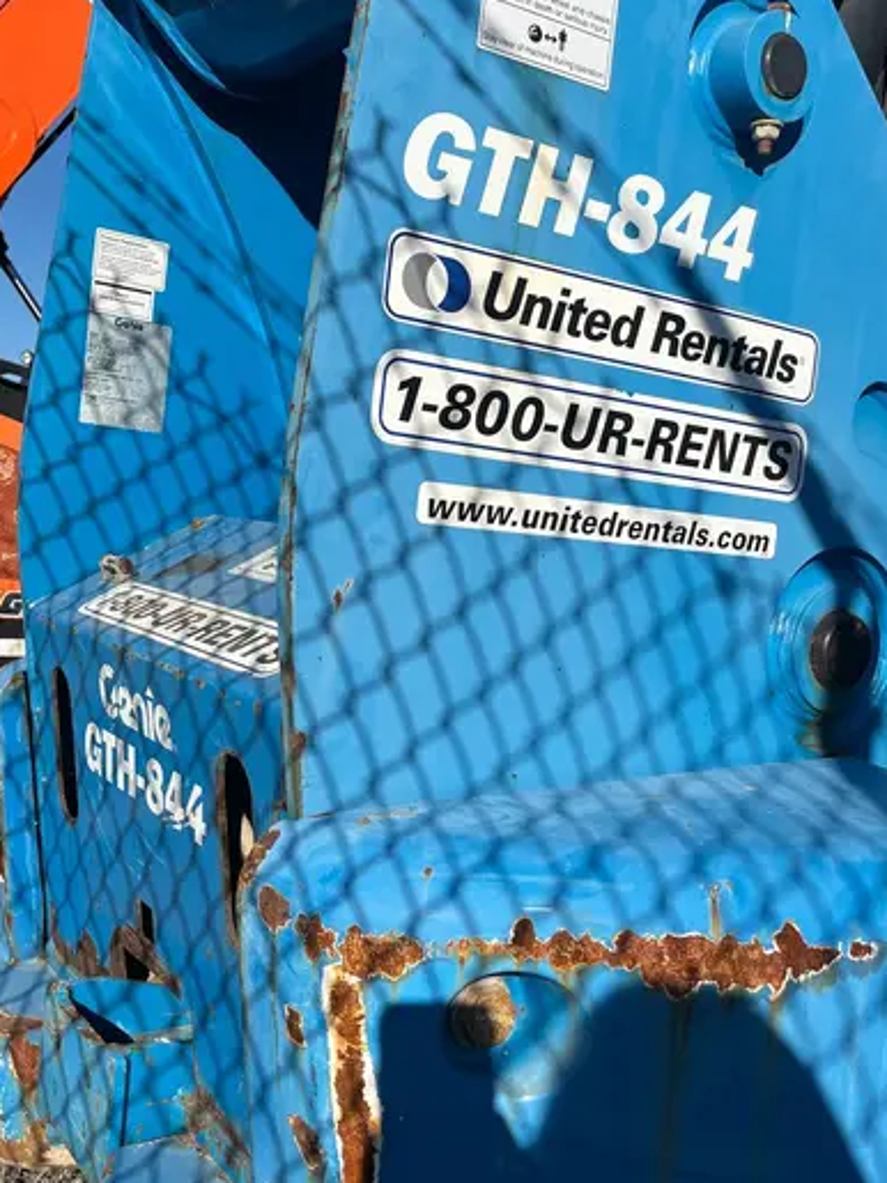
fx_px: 1265
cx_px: 379
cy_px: 557
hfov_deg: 38.6
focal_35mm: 37
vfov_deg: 50.1
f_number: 1.6
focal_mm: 5.1
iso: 50
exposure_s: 1/5319
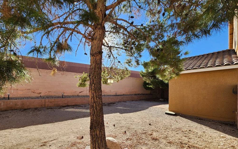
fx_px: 91
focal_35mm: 14
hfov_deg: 105.3
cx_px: 118
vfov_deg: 77.8
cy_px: 89
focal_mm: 2.2
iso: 50
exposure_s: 1/917
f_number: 2.2
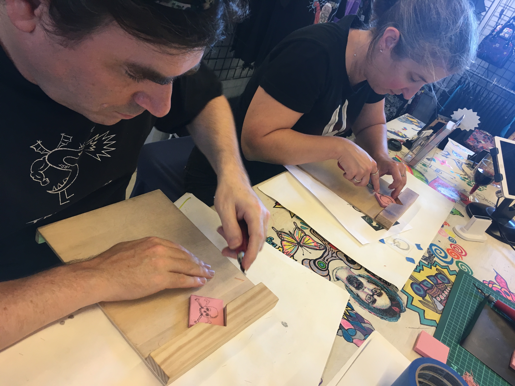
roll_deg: -23.1
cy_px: 193
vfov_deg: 48.2
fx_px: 431
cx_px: 258
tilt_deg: -30.7
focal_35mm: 29
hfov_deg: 61.7
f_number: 2.2
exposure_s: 1/30
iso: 80
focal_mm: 4.15
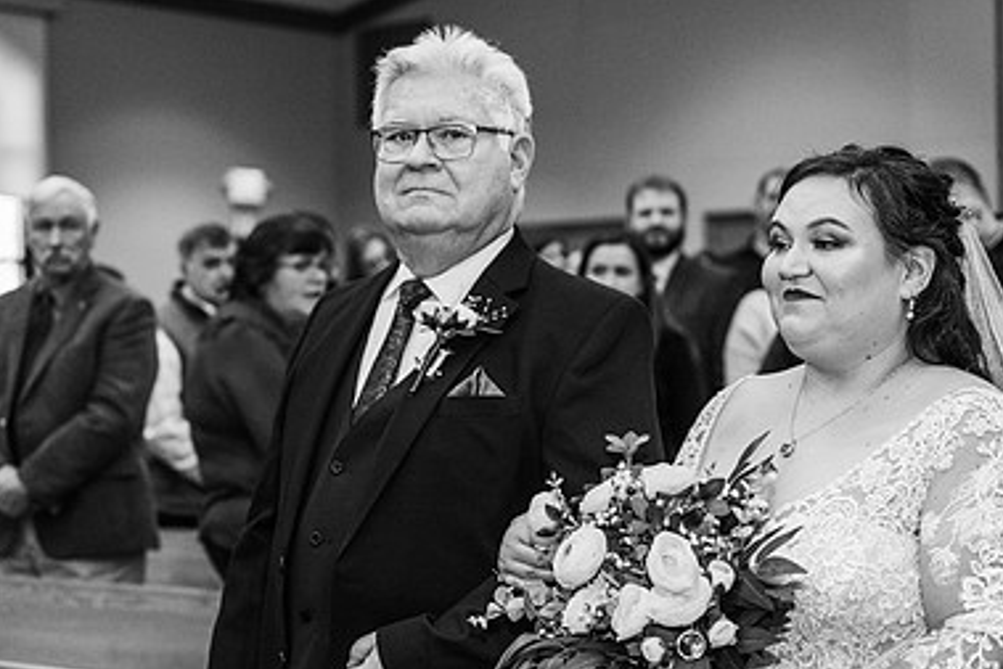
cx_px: 527
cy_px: 443
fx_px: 2174
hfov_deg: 26.0
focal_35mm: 78
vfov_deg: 17.5
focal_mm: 51
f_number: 2.8
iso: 2000
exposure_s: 1/200
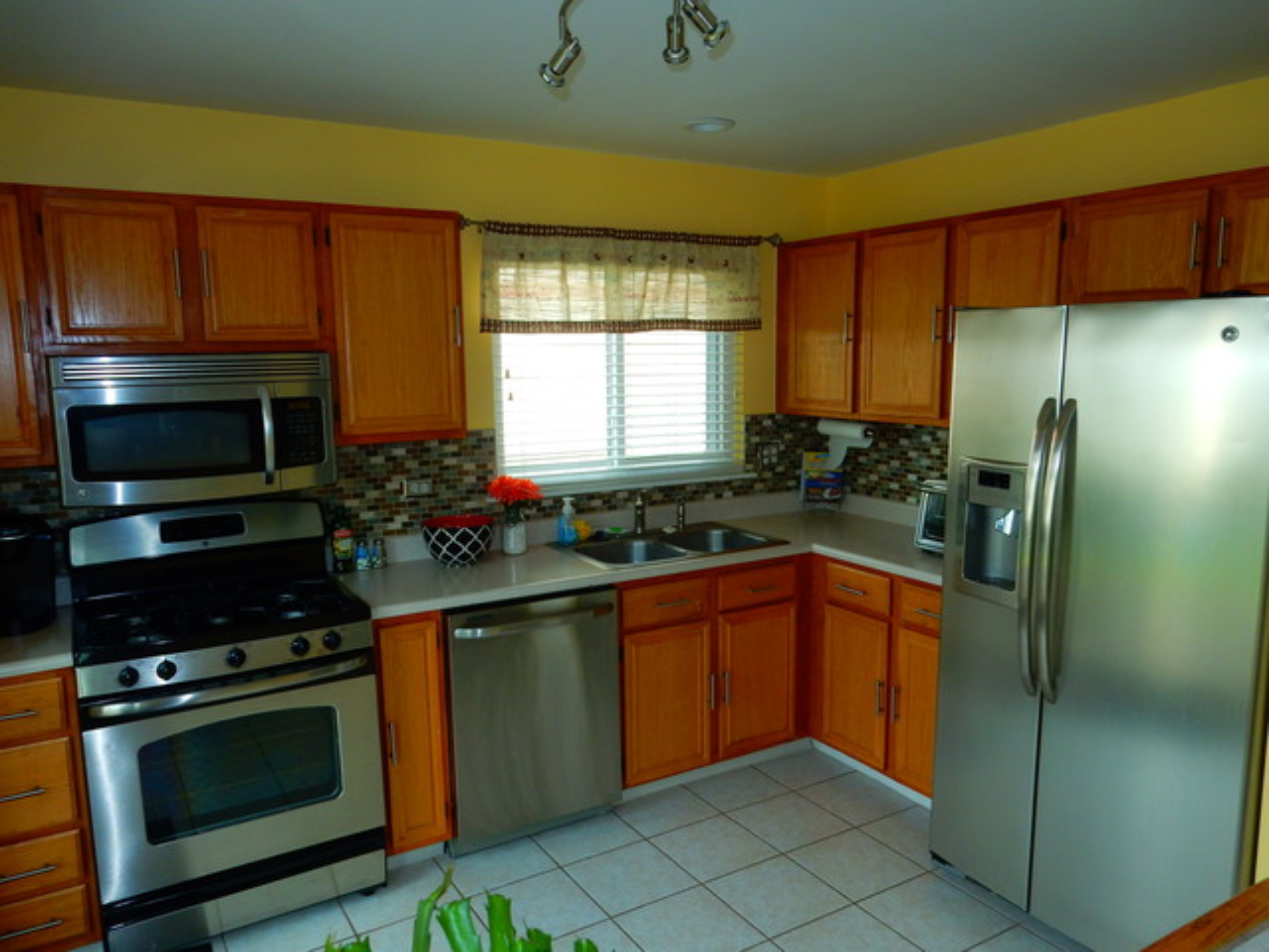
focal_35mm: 25
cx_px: 634
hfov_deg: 69.4
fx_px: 916
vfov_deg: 54.9
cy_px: 476
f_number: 3.7
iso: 125
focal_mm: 4.5
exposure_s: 1/100
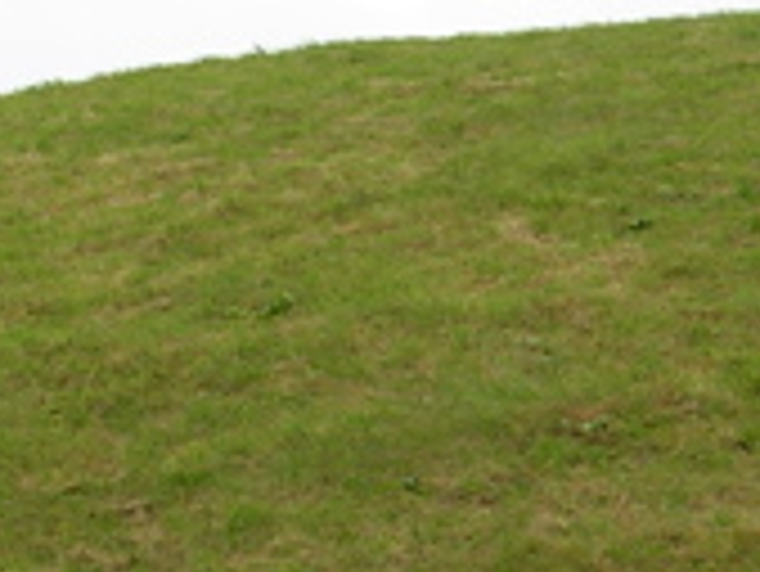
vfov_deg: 10.2
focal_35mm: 144
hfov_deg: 13.7
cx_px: 256
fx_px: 3164
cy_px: 608
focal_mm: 5.8
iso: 50
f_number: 2.8
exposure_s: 1/365
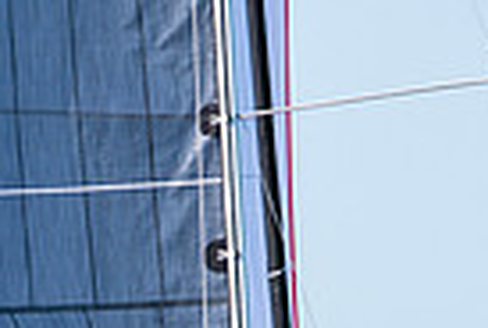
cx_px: 0
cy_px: 604
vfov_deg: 0.7
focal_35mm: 1900
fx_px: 25812
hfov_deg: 1.1
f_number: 5
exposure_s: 1/2500
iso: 250
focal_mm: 300
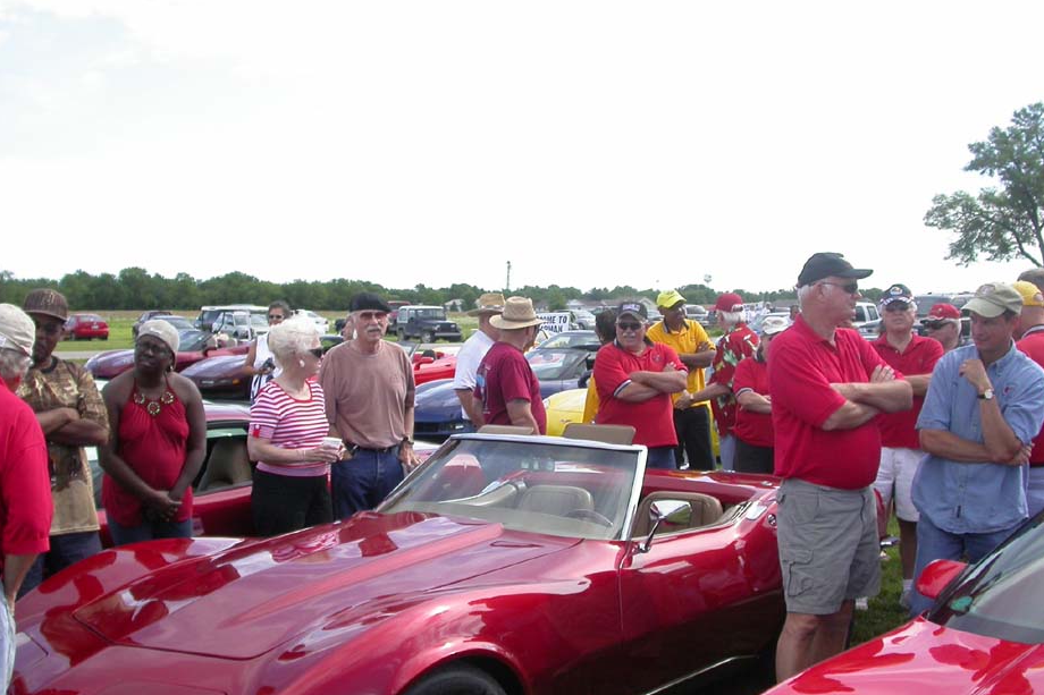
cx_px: 487
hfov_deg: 44.5
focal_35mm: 44
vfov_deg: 30.5
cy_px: 378
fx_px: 1276
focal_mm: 7.85
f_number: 2.6
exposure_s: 1/1000
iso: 100
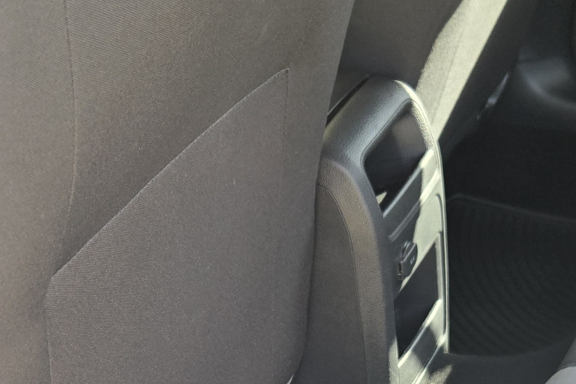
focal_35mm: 70
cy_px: 542
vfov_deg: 17.8
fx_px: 1120
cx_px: 343
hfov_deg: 28.8
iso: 100
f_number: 1.8
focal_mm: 5.4
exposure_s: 1/180
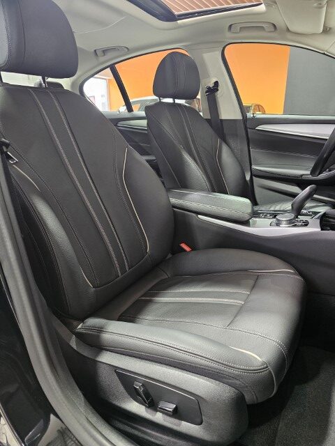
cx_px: 168
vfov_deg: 73.9
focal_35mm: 23
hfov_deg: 58.9
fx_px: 297
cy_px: 223
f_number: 1.7
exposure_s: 1/100
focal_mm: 6.3
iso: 800
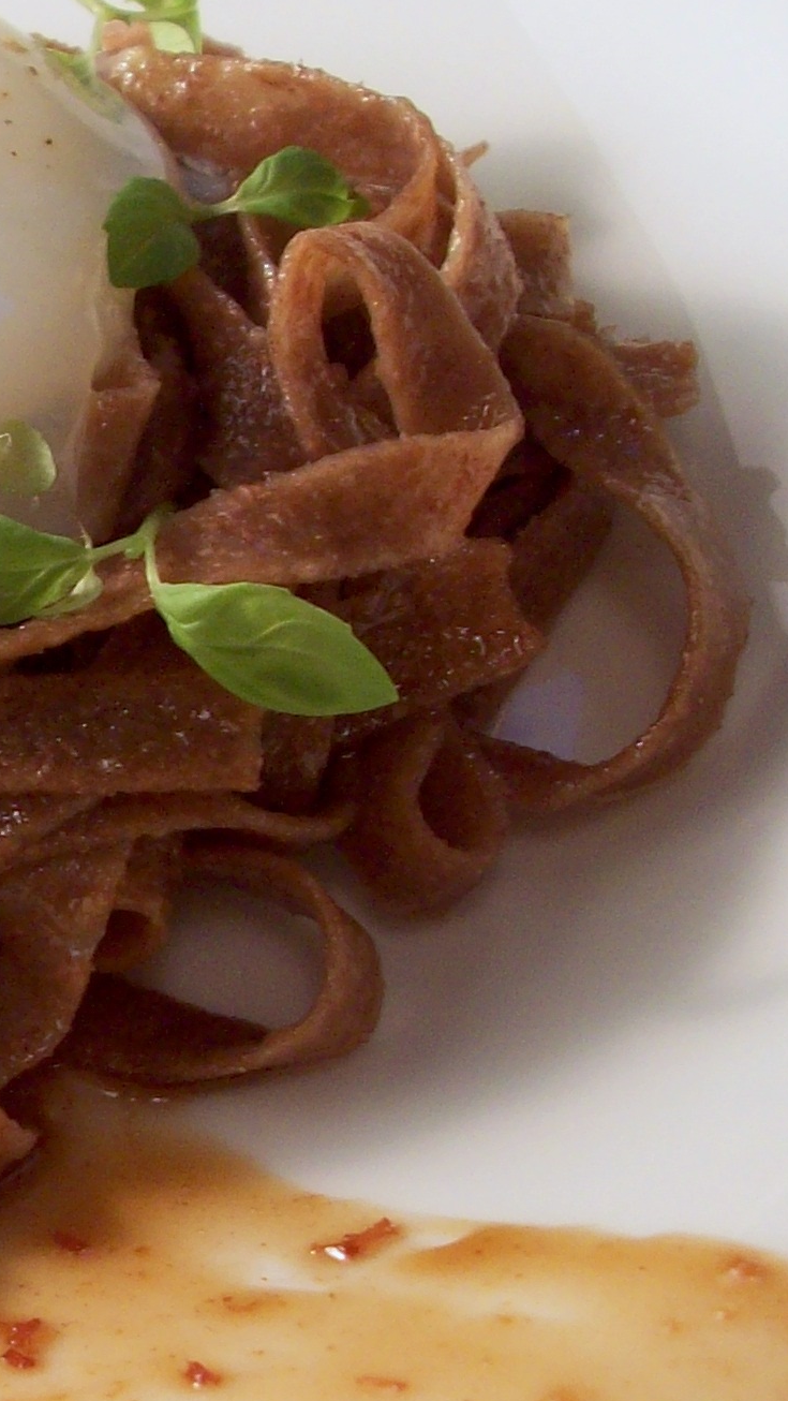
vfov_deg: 22.9
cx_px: -237
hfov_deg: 12.6
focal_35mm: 93
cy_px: 521
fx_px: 3453
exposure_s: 1/103
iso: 64
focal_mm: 5.7
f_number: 2.8
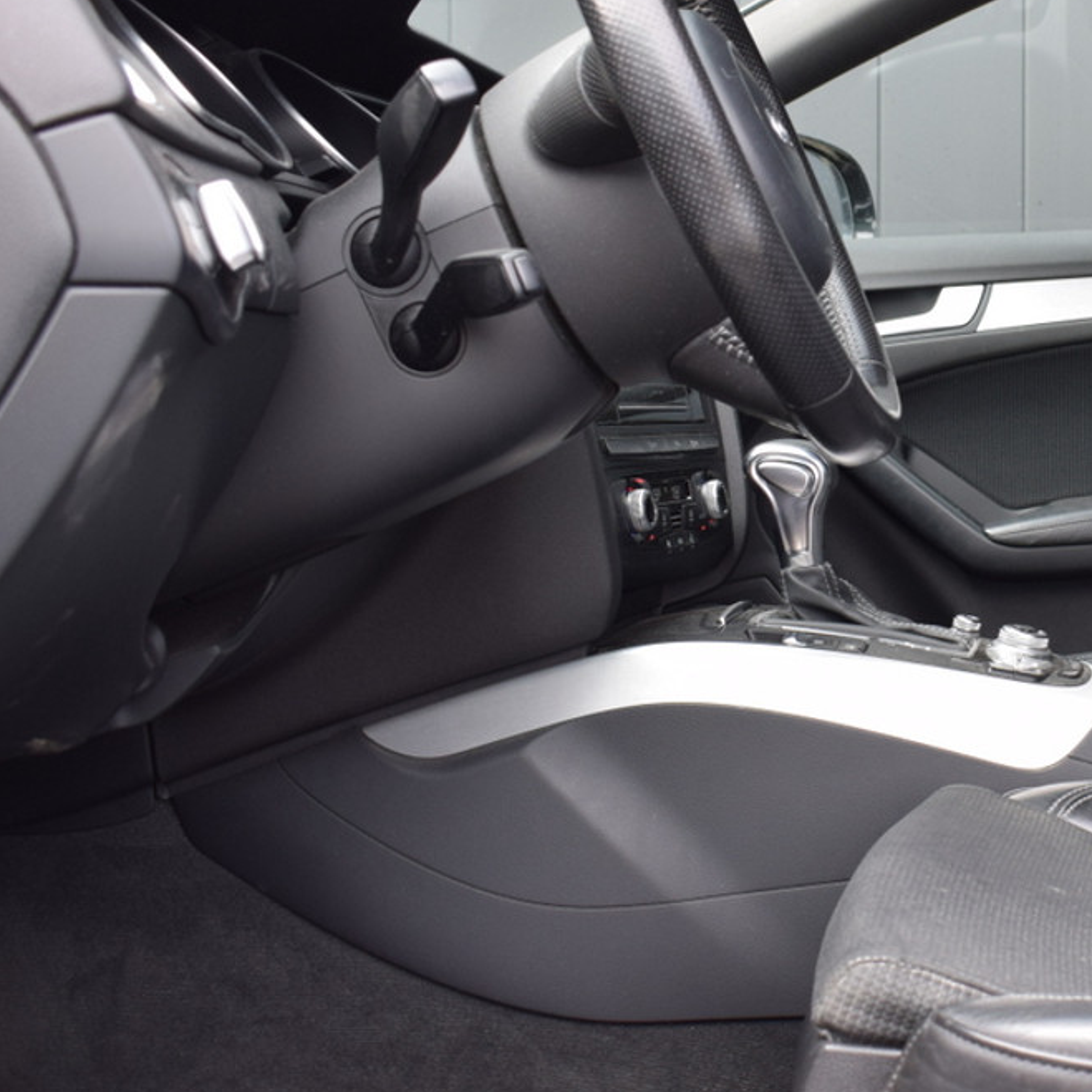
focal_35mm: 57
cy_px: 417
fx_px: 2031
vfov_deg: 30.0
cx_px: 1064
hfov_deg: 28.4
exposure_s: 1/125
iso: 400
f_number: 5.6
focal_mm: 21
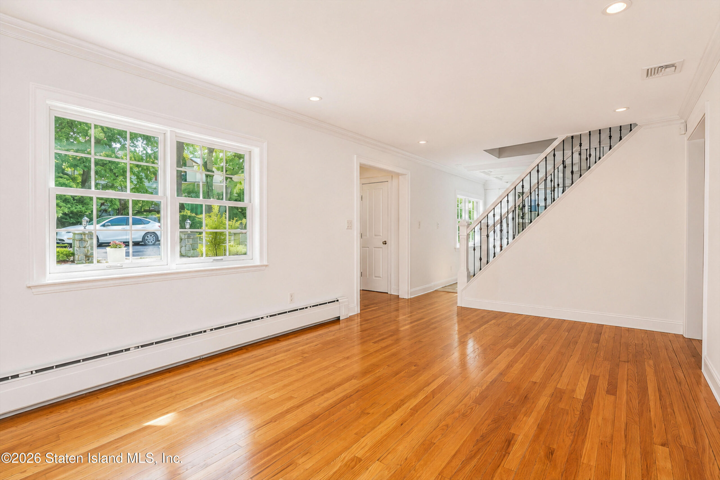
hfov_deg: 96.7
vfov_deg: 73.8
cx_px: 360
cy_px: 240
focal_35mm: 16
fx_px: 320
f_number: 5.6
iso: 64
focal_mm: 16
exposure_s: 1/60
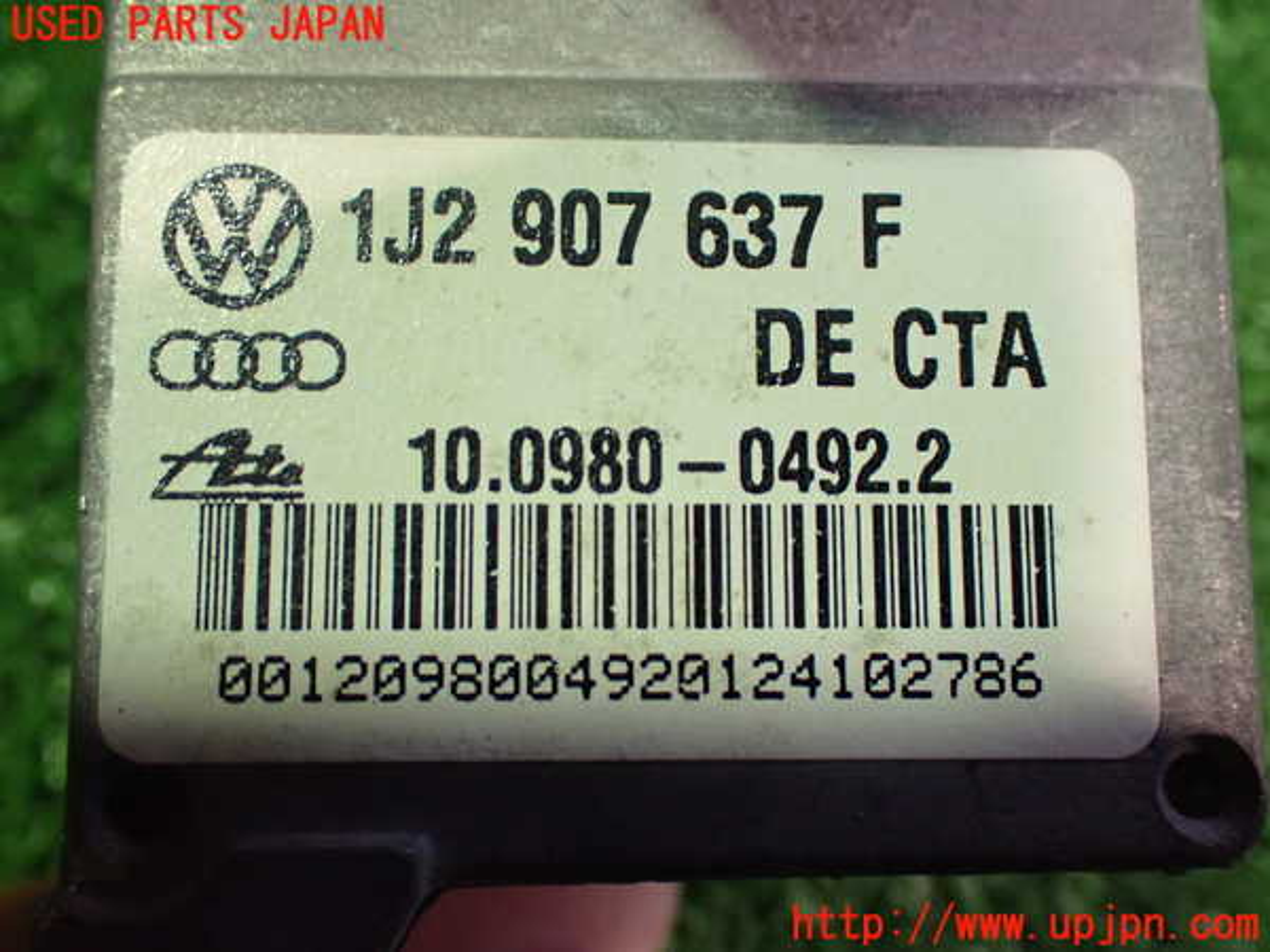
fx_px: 1504
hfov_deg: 45.8
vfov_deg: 35.1
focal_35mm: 41
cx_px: 635
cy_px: 476
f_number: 2.8
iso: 800
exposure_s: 1/50
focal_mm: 7.31
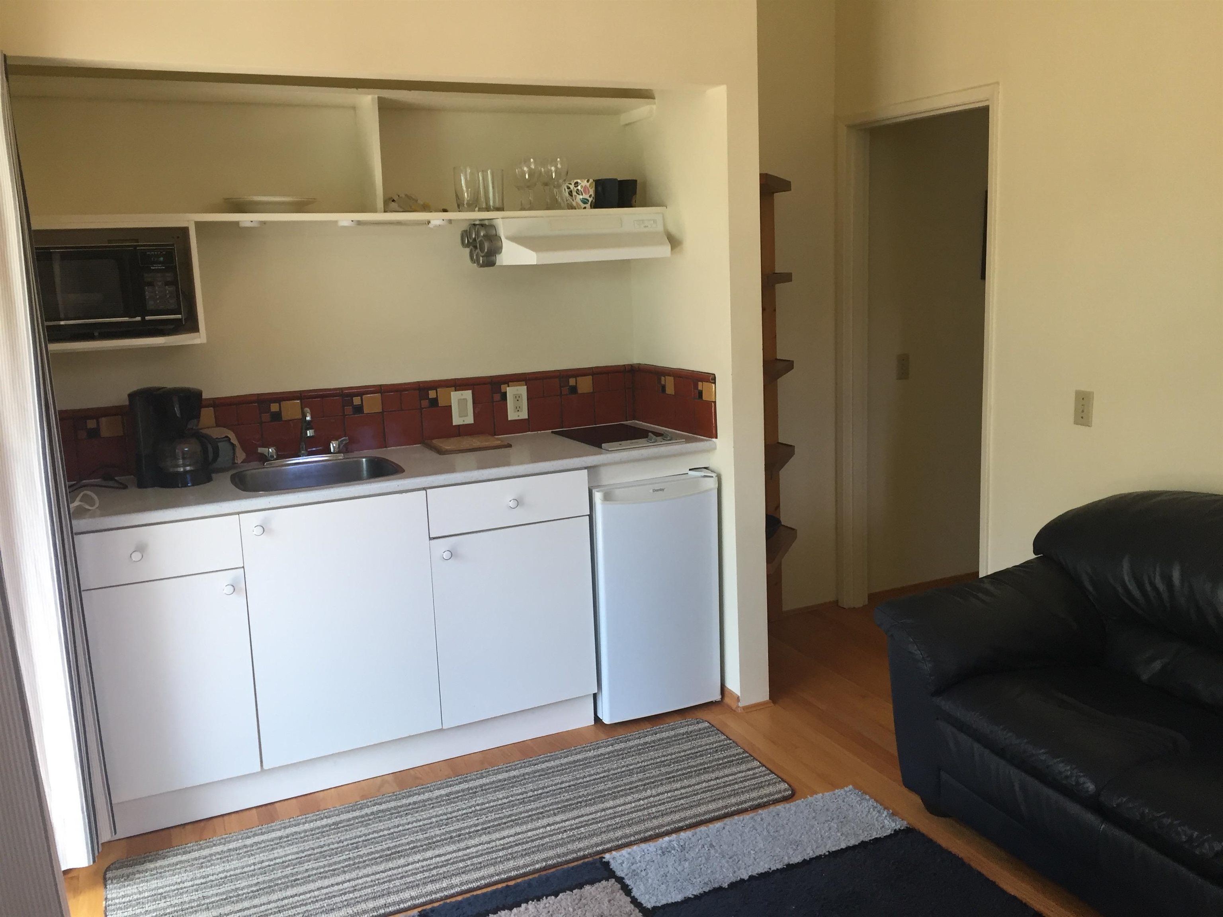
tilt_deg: -7.9
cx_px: 612
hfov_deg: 61.7
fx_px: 1025
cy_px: 458
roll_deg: +1.9
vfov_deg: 48.2
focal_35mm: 29
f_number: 2.2
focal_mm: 4.15
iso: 32
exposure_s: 1/30
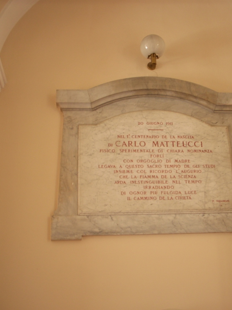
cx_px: 152
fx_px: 447
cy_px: 155
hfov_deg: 28.9
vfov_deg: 38.2
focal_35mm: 50
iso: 64
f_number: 2.8
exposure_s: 1/4.6
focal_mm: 6.2
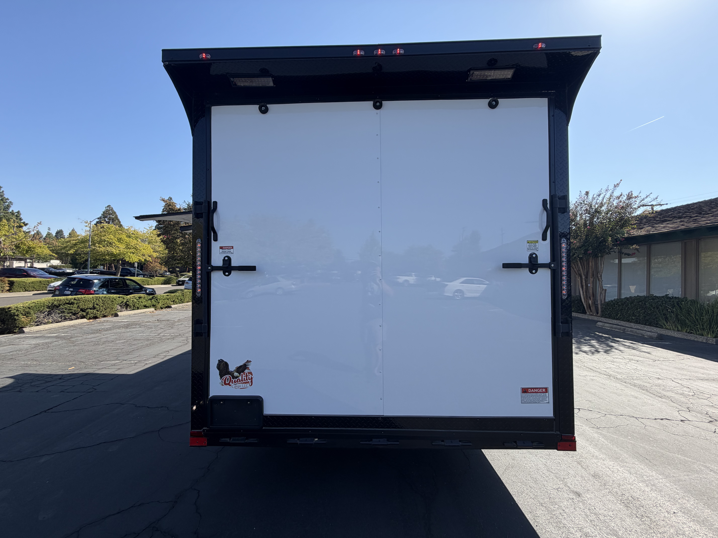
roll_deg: -0.8
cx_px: 359
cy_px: 269
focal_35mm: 14
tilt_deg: +2.6
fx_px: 290
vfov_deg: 85.7
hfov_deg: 102.1
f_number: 2.2
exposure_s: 1/770
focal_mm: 2.22
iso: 32
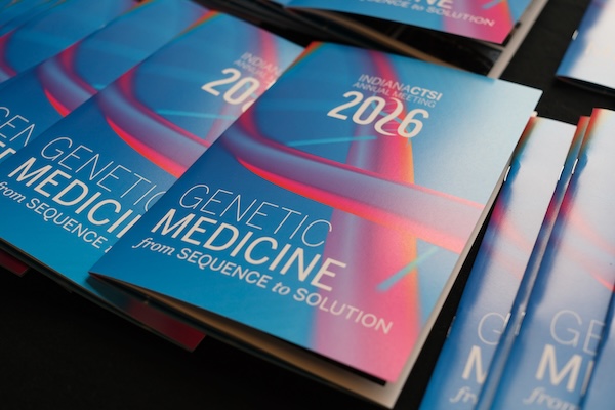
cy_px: 205
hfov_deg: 47.4
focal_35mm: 41
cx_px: 308
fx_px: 700
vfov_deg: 32.6
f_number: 3.6
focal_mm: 27
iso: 320
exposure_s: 1/180
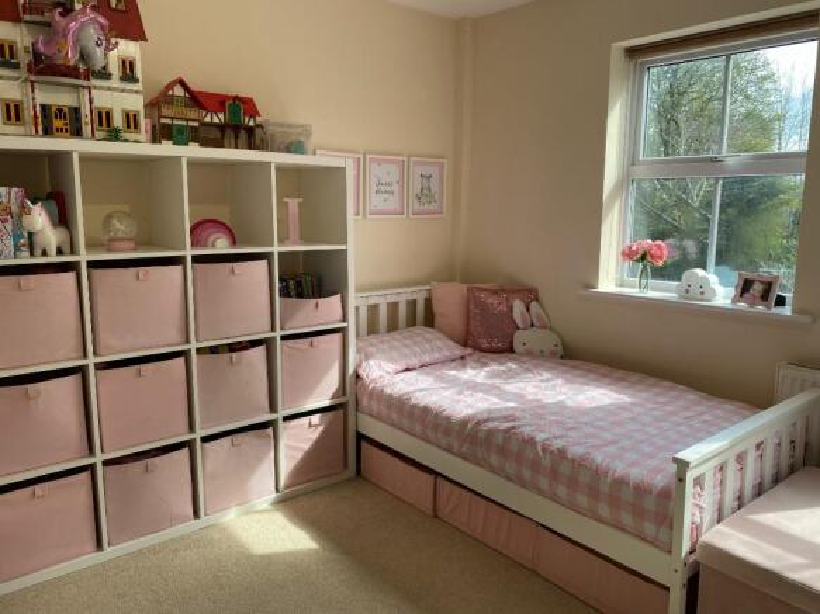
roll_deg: +0.0
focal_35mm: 26
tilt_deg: -9.7
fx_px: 616
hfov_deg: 67.3
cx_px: 410
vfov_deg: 53.0
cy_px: 307
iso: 32
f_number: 1.8
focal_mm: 4.25
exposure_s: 1/169
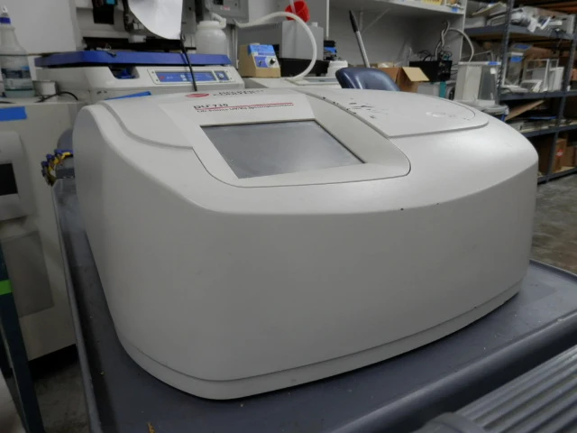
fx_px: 417
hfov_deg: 69.4
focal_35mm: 25
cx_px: 288
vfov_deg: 54.9
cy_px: 216
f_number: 3
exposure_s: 1/30
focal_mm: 4.5
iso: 125
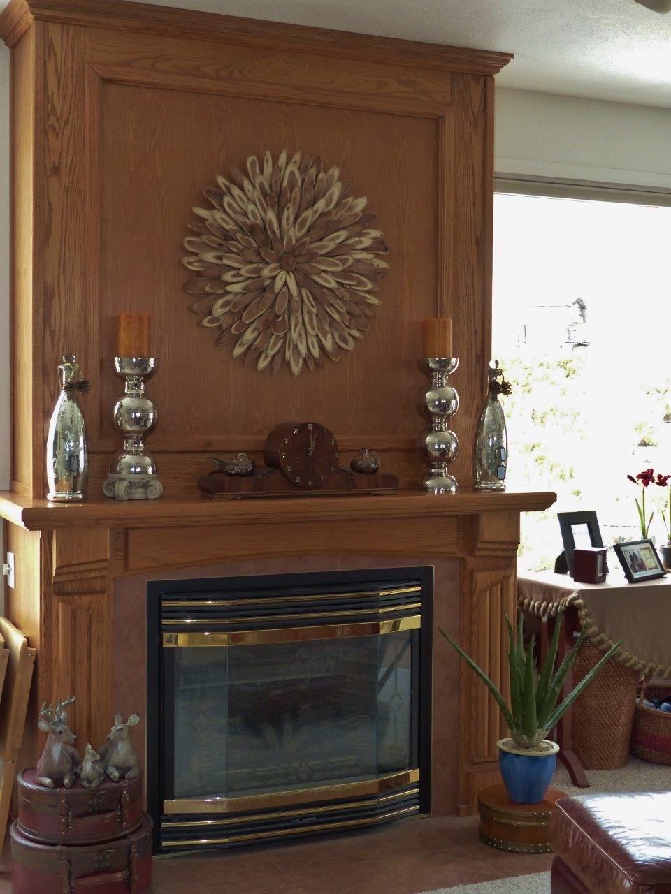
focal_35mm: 49
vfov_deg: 38.9
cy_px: 447
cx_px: 336
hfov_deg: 29.7
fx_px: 1266
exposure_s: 1/60
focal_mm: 8.7
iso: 400
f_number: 2.8
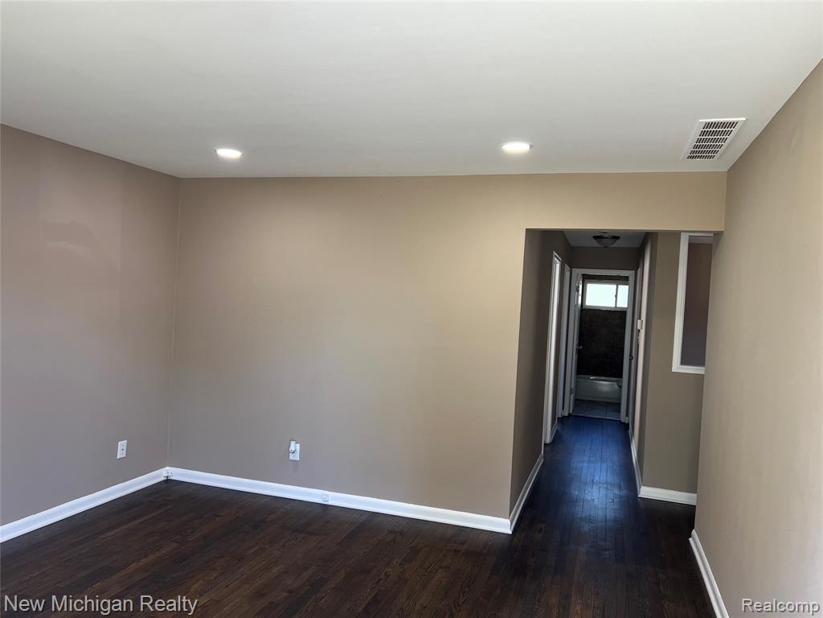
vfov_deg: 53.1
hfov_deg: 67.3
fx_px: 618
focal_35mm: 26
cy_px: 309
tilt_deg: -0.9
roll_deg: -2.9
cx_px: 412
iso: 80
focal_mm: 5.7
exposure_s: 1/120
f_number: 1.5
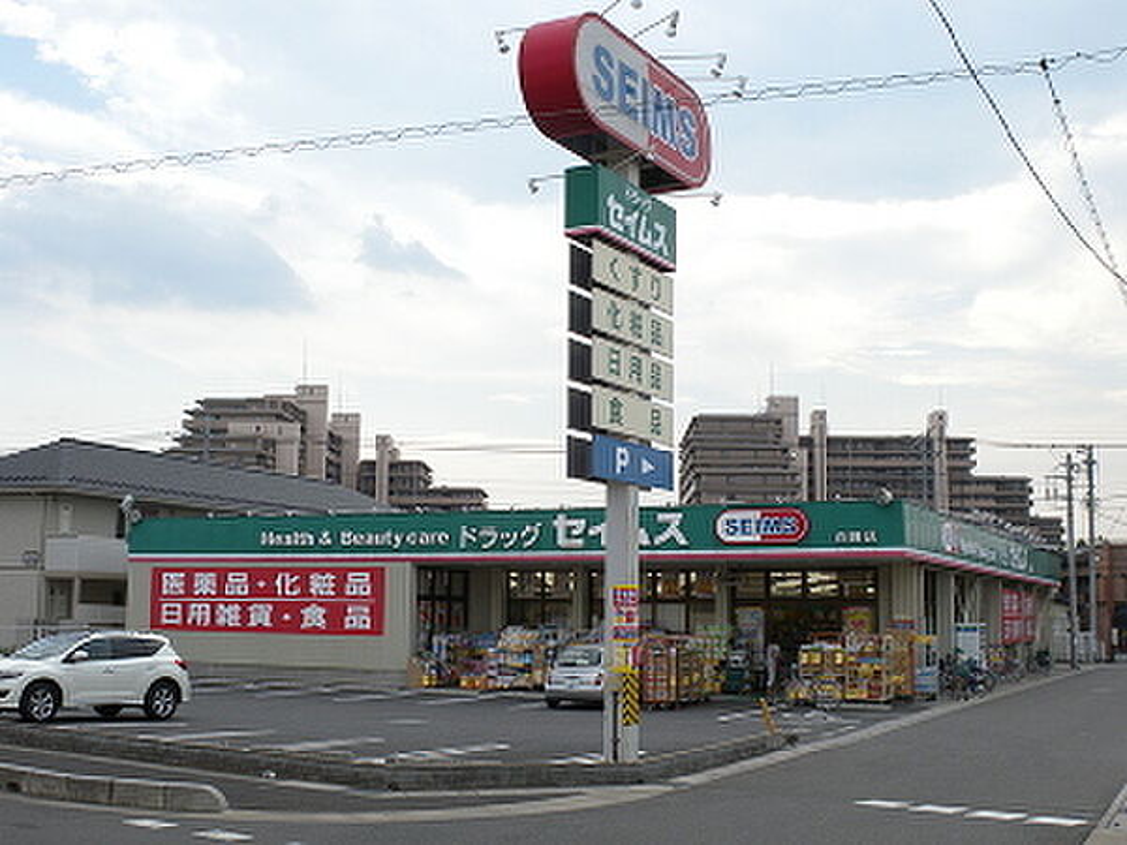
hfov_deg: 33.8
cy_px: 422
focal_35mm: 57
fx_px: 1856
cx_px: 564
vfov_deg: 25.7
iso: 64
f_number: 5.8
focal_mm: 12.3
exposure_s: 1/220
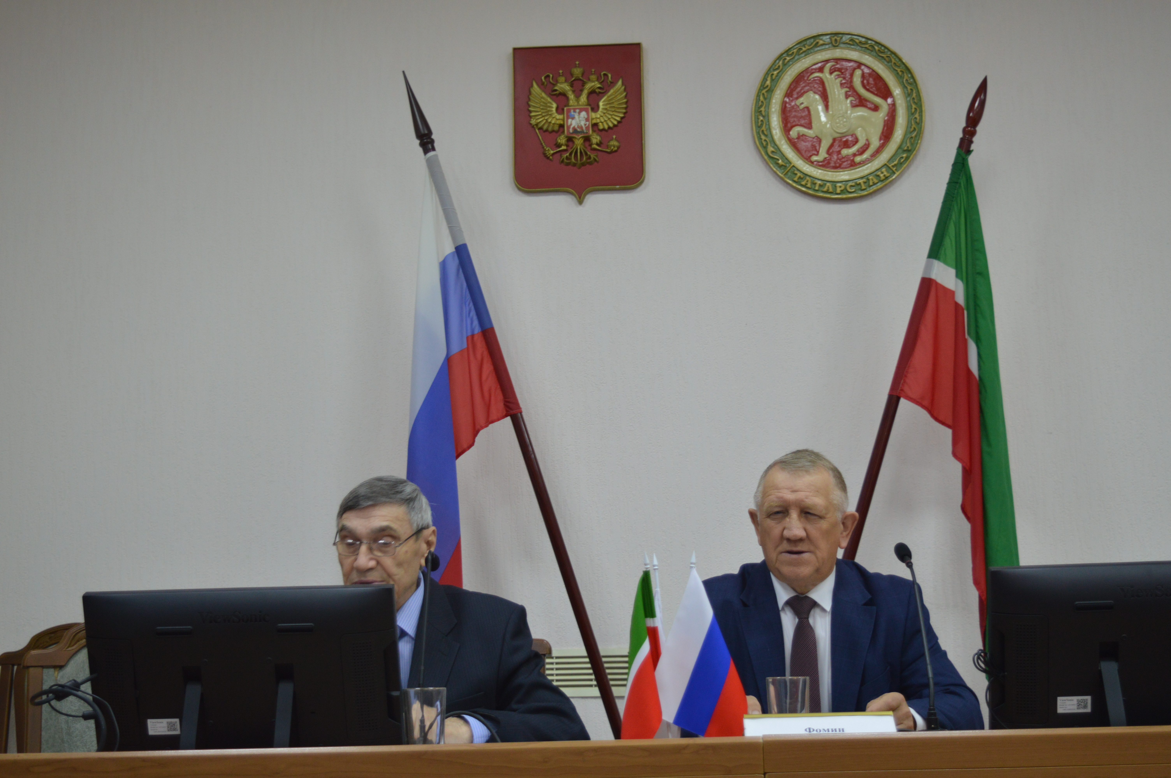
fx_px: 1706
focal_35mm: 52
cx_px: 586
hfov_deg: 37.9
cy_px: 389
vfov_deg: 25.7
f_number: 4.5
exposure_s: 1/60
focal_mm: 35
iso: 400
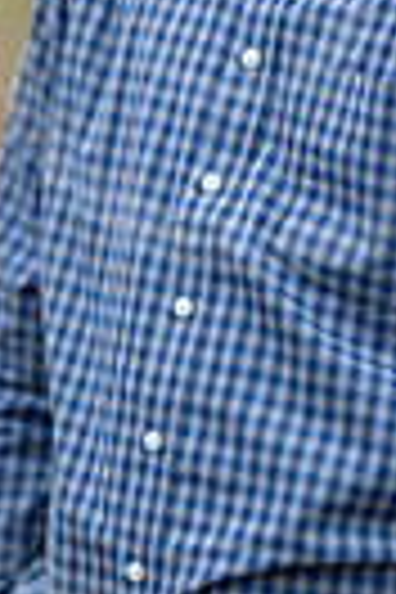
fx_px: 4785
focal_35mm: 290
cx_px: 274
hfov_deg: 4.7
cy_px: 81
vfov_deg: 7.1
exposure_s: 1/400
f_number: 1.2
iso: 500
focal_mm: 85
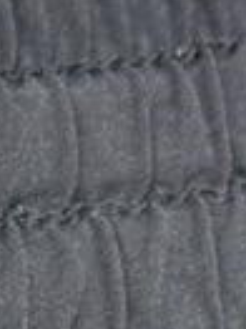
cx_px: -261
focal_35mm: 235
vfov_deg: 8.1
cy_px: 633
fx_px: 2230
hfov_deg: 6.1
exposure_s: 1/100
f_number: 1.78
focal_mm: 6.76
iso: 125
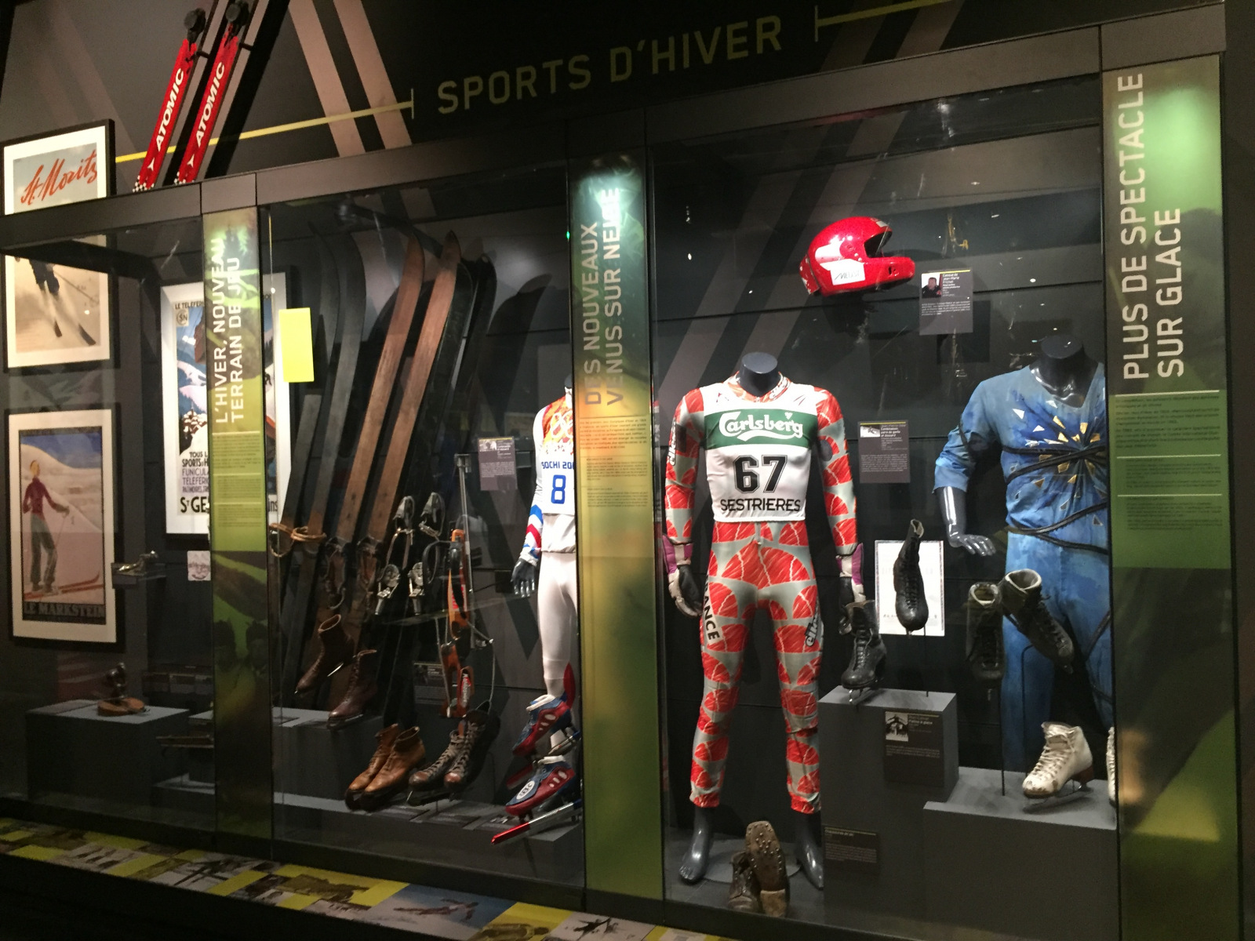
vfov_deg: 48.2
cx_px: 628
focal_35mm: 29
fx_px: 1051
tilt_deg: +0.9
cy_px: 470
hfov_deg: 61.7
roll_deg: +1.4
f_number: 2.2
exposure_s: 1/33
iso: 320
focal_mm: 4.15
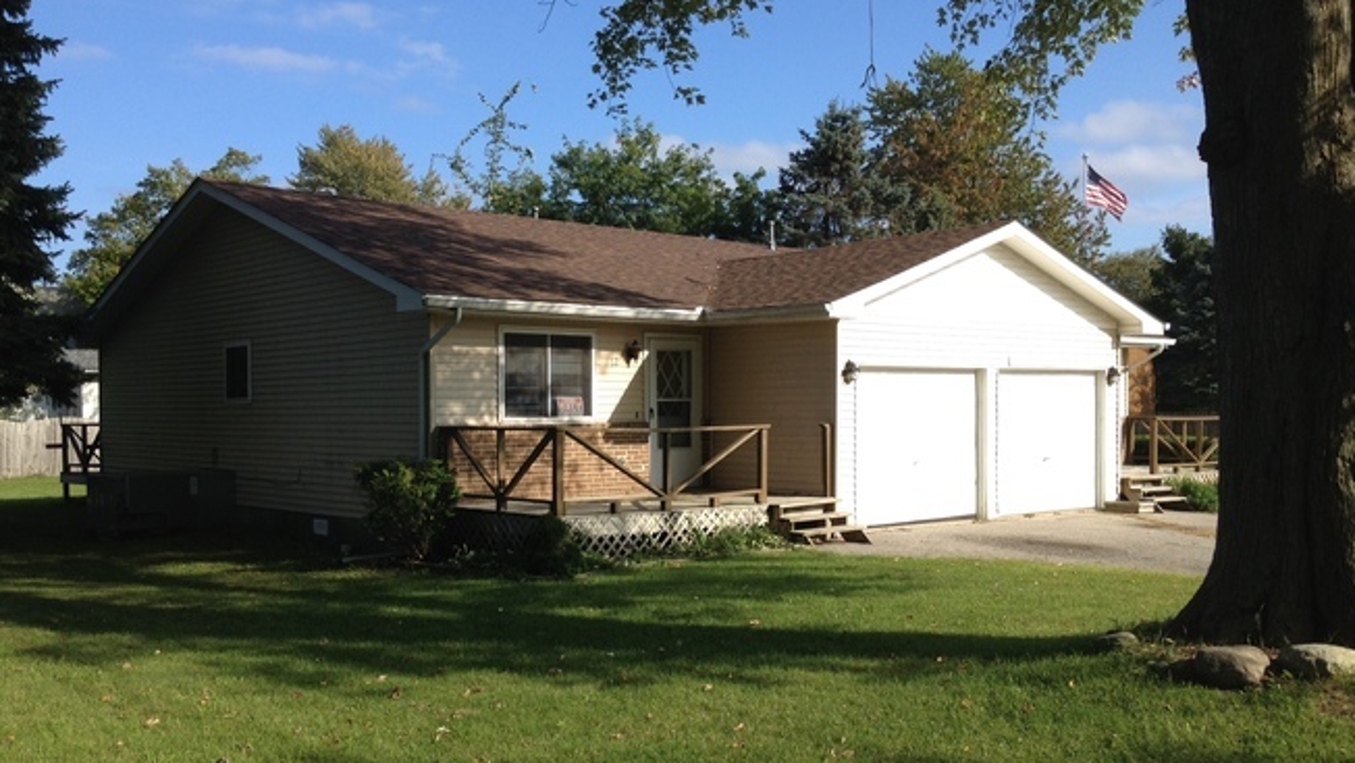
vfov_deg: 30.4
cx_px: 674
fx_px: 1401
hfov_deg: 51.6
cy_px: 443
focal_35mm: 39
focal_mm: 4.28
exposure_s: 1/1151
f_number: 2.4
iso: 50
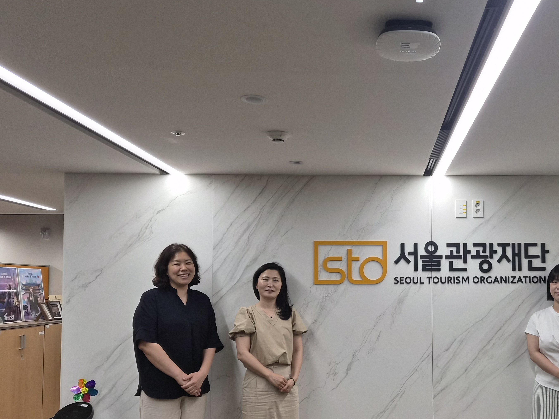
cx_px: 407
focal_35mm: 34
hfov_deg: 52.0
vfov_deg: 41.3
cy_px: 274
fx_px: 549
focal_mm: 5.4
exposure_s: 1/120
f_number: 1.8
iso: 80
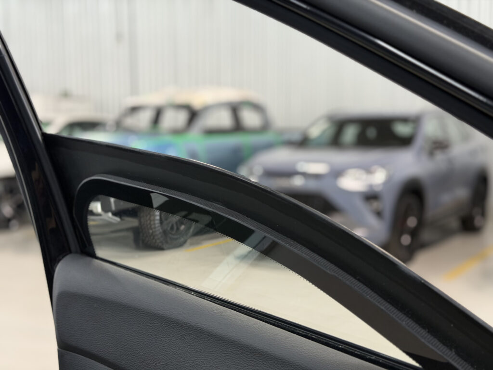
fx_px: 684
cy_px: 185
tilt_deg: -4.1
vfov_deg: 30.3
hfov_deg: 39.7
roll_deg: +0.5
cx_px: 246
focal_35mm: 48
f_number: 1.78
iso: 100
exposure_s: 1/60
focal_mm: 6.76
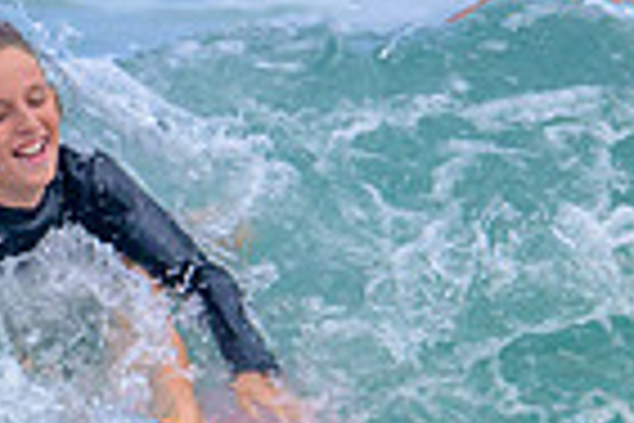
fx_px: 36593
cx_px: 401
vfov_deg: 0.7
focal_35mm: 2078
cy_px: 663
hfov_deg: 1.0
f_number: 11
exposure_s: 1/2000
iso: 1250
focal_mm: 400
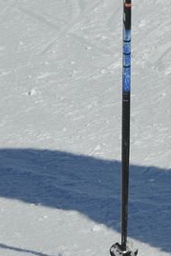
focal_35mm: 702
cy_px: -161
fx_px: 5009
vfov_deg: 2.9
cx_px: 346
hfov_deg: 2.0
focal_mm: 105
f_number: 13
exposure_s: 1/640
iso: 200
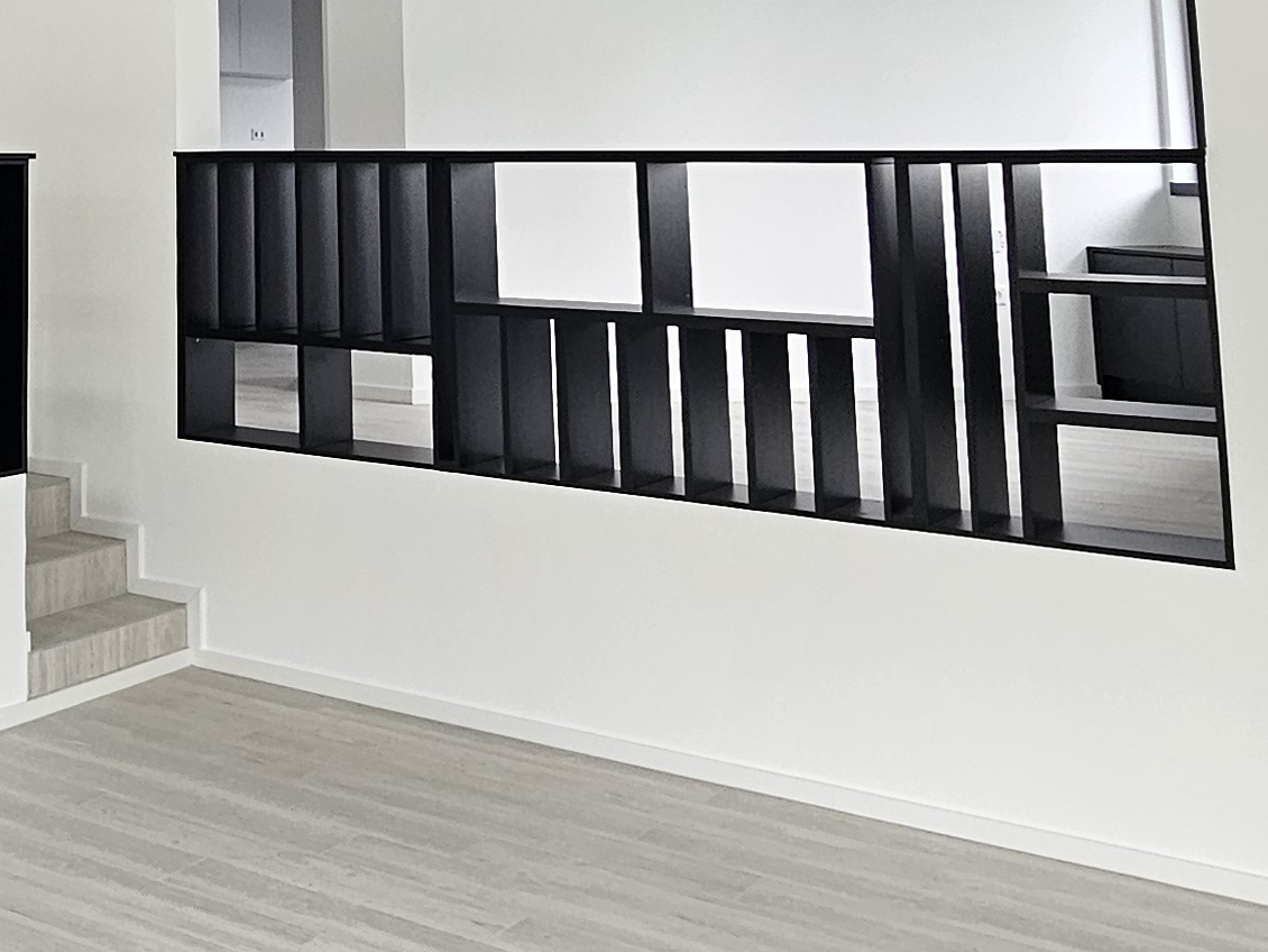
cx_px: -29
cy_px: -52
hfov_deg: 36.6
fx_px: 1685
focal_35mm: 46
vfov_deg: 29.0
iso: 80
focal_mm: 2.2
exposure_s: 1/192
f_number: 2.2
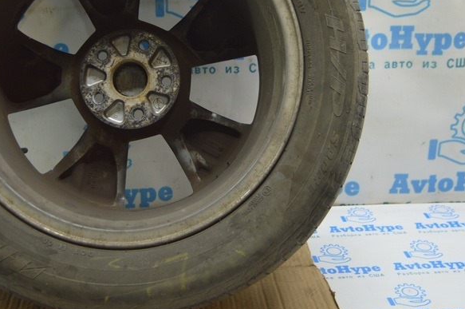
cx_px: 148
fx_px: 748
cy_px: 73
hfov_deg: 34.2
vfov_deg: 23.1
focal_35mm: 58
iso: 400
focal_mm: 22
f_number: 3.8
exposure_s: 1/40
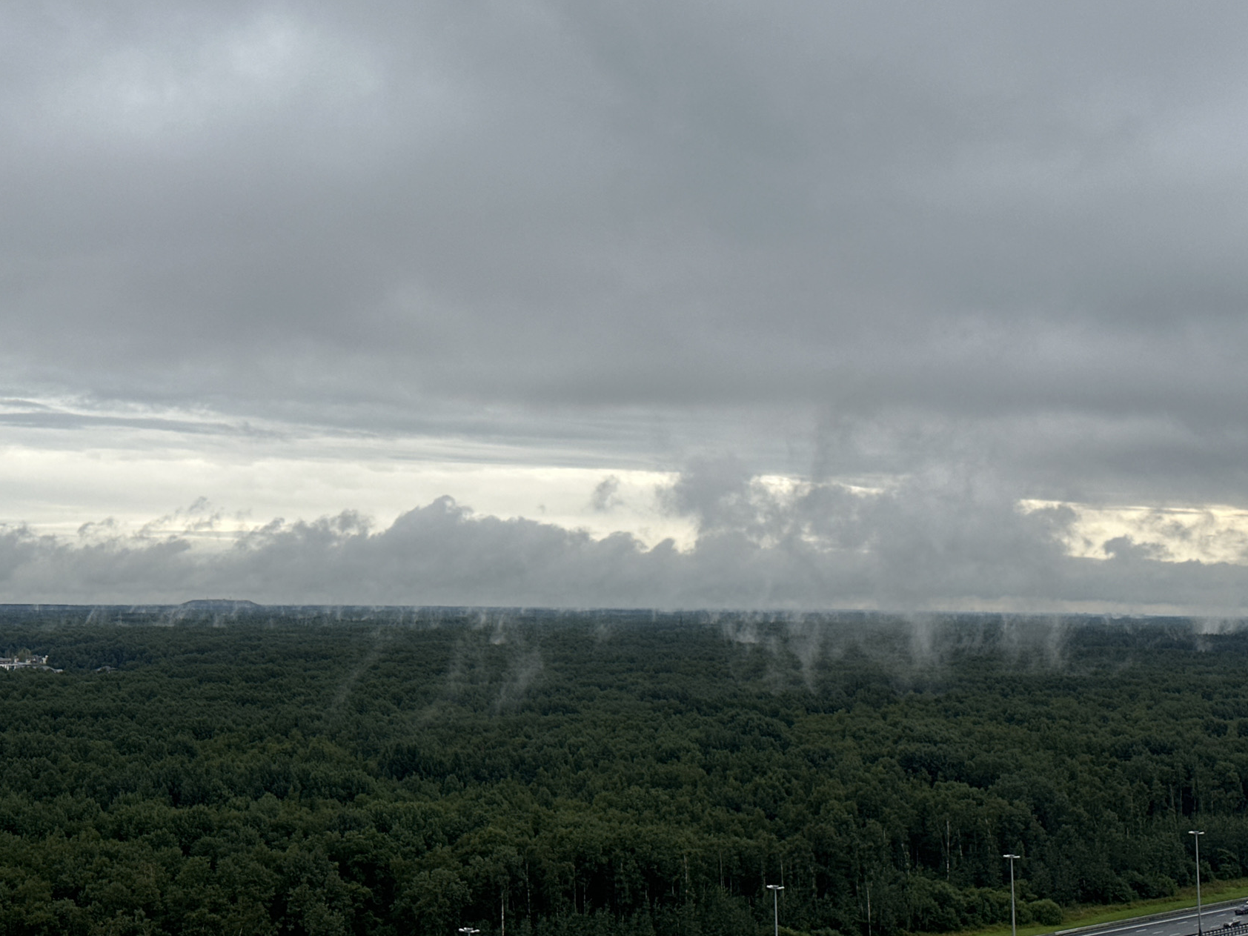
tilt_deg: +5.9
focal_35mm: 57
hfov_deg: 33.7
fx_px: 2055
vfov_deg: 25.6
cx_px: 524
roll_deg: -0.9
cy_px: 389
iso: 64
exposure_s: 1/3472
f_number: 1.78
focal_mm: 6.86
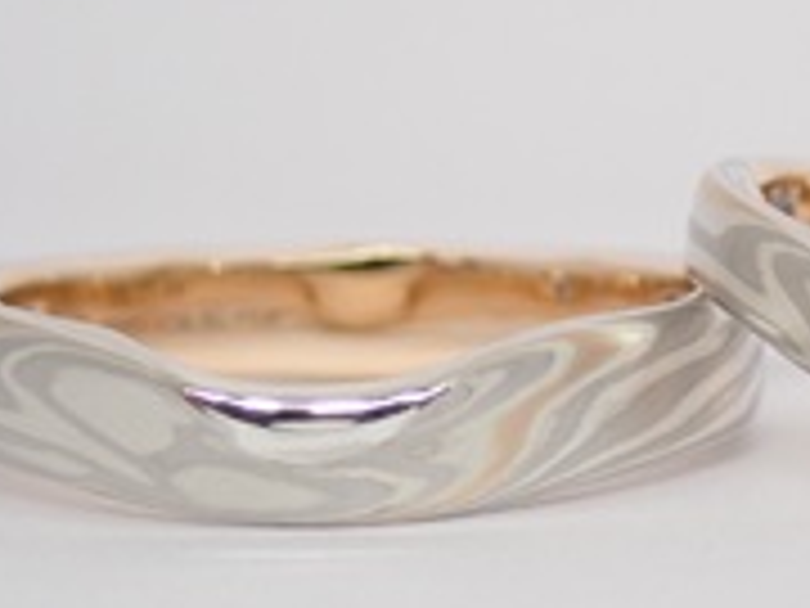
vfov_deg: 7.7
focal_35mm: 192
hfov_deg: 10.3
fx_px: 4493
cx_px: 693
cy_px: 345
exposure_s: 1/125
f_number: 4.1
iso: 200
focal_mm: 13.65
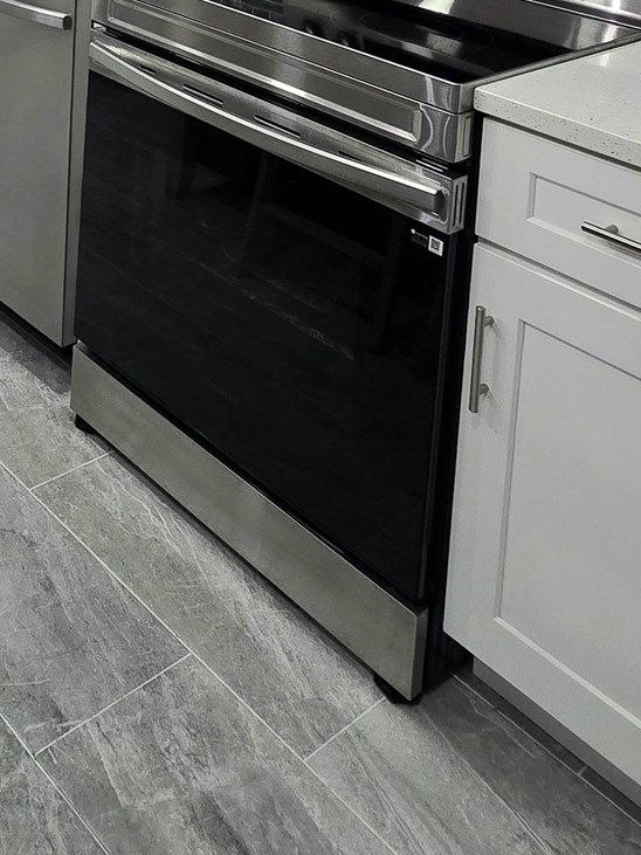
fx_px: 1013
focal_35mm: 41
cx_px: -66
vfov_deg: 34.3
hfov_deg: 31.2
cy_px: -227
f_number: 2.2
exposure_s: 1/60.2
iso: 100
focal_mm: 2.2
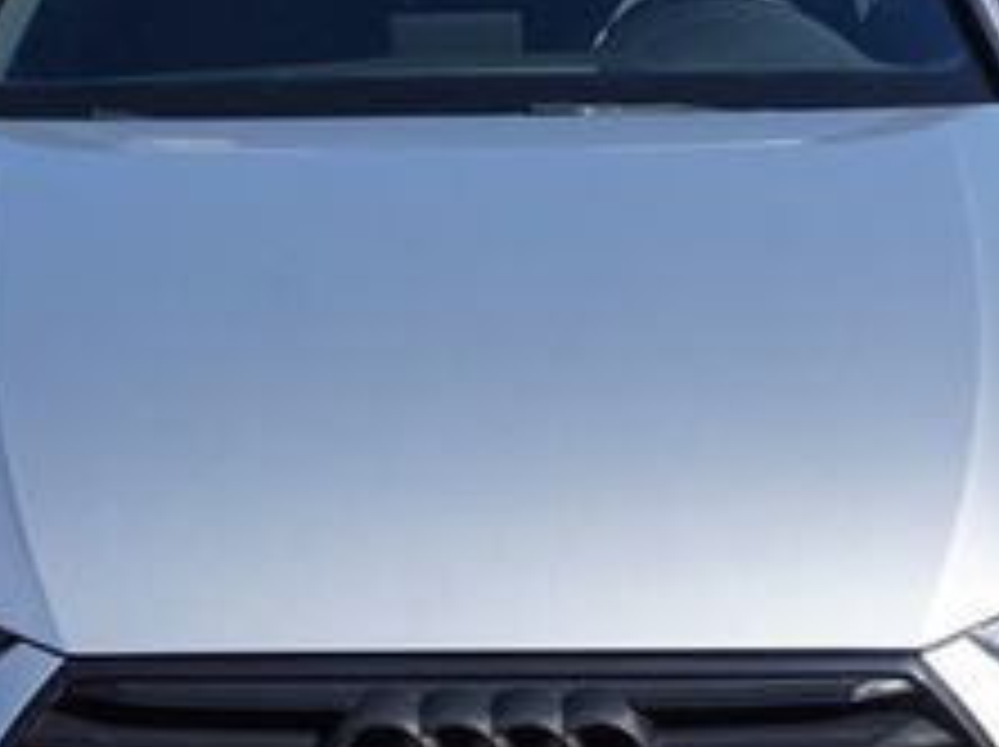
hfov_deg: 22.3
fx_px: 2519
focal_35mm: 87
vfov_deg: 16.8
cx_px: 333
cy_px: 513
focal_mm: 21
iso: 100
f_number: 8
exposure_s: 1/250
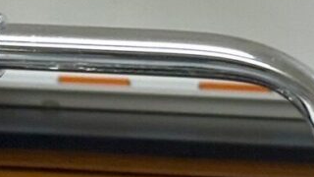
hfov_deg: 10.8
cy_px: -127
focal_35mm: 196
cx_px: -50
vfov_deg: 6.1
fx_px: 1632
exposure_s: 1/60
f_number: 1.78
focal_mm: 6.76
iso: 100
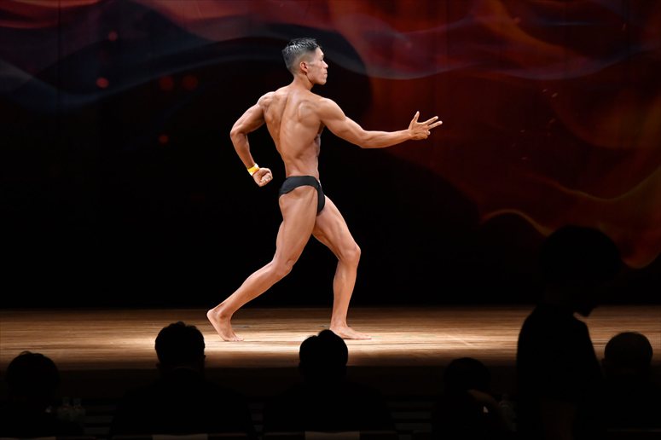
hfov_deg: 10.2
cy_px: 220
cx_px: 330
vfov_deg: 6.8
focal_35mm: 202
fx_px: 3707
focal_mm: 135
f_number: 5.6
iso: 3200
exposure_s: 1/400
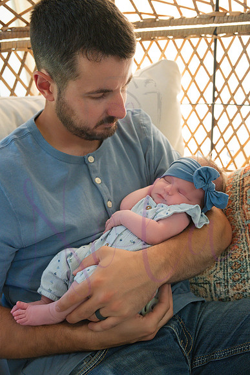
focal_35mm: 38
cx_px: 125
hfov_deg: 35.1
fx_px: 396
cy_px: 188
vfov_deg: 50.7
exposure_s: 1/320
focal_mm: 38
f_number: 4
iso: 1600
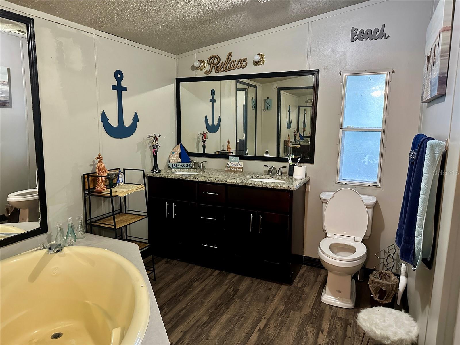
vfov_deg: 56.8
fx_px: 319
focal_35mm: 24
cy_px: 172
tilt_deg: -8.0
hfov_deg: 71.6
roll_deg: -0.9
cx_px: 230
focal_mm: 6.86
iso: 640
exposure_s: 1/40
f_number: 1.78
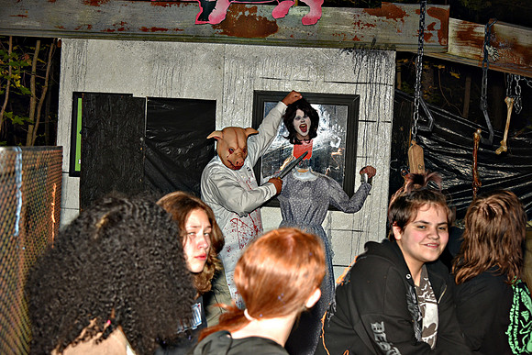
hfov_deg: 41.1
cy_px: 178
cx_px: 266
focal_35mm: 48
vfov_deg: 28.1
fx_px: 709
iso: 400
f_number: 5.6
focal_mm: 48
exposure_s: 1/60
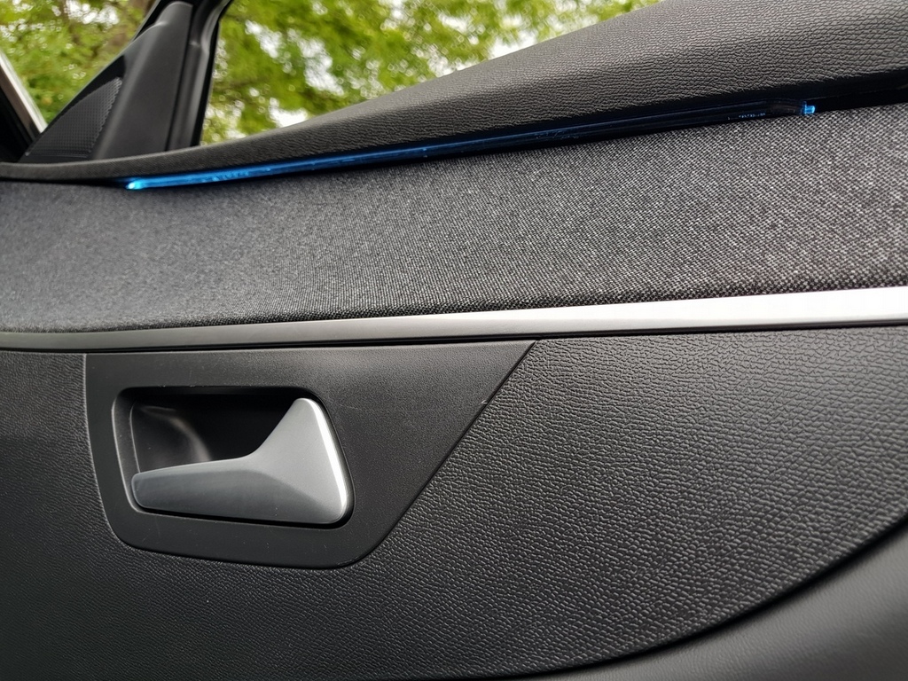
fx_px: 682
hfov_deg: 67.3
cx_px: 454
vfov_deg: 53.1
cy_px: 340
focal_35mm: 26
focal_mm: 4.2
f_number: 1.7
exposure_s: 1/83
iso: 40
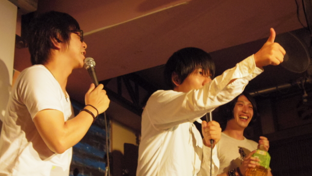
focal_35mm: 56
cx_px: 147
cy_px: 98
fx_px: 463
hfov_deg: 37.2
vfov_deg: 21.4
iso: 1600
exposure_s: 1/60
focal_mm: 8.5
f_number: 1.9
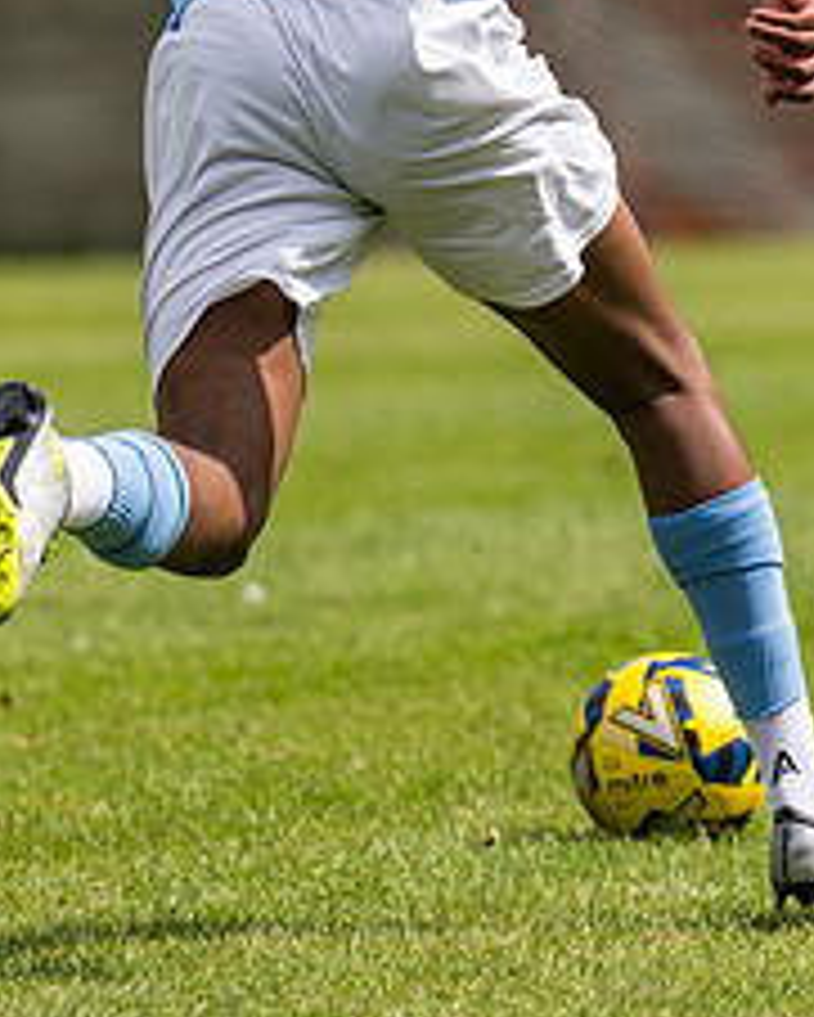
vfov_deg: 3.4
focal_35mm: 569
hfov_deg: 2.7
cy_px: 76
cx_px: 771
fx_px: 17123
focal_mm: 150
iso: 125
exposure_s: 1/4000
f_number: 2.8
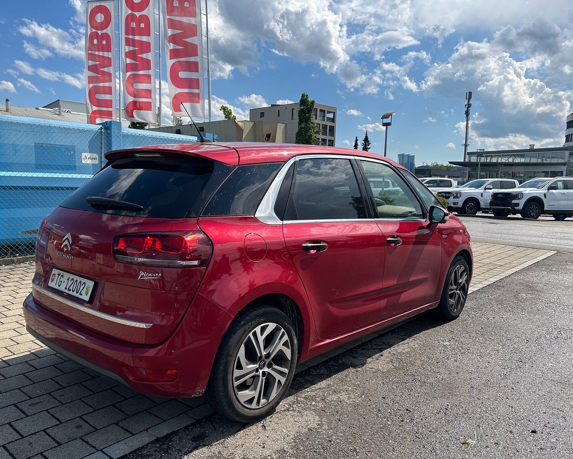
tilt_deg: -6.2
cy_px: 235
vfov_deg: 51.5
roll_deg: -2.7
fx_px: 475
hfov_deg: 62.1
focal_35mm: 28
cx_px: 268
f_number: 1.5
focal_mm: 5.7
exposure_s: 1/4115
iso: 50
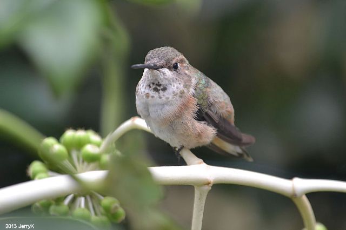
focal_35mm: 450
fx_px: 4323
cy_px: 115
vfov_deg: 3.1
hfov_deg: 4.6
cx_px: 173
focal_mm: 300
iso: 1600
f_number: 5.6
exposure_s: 1/160
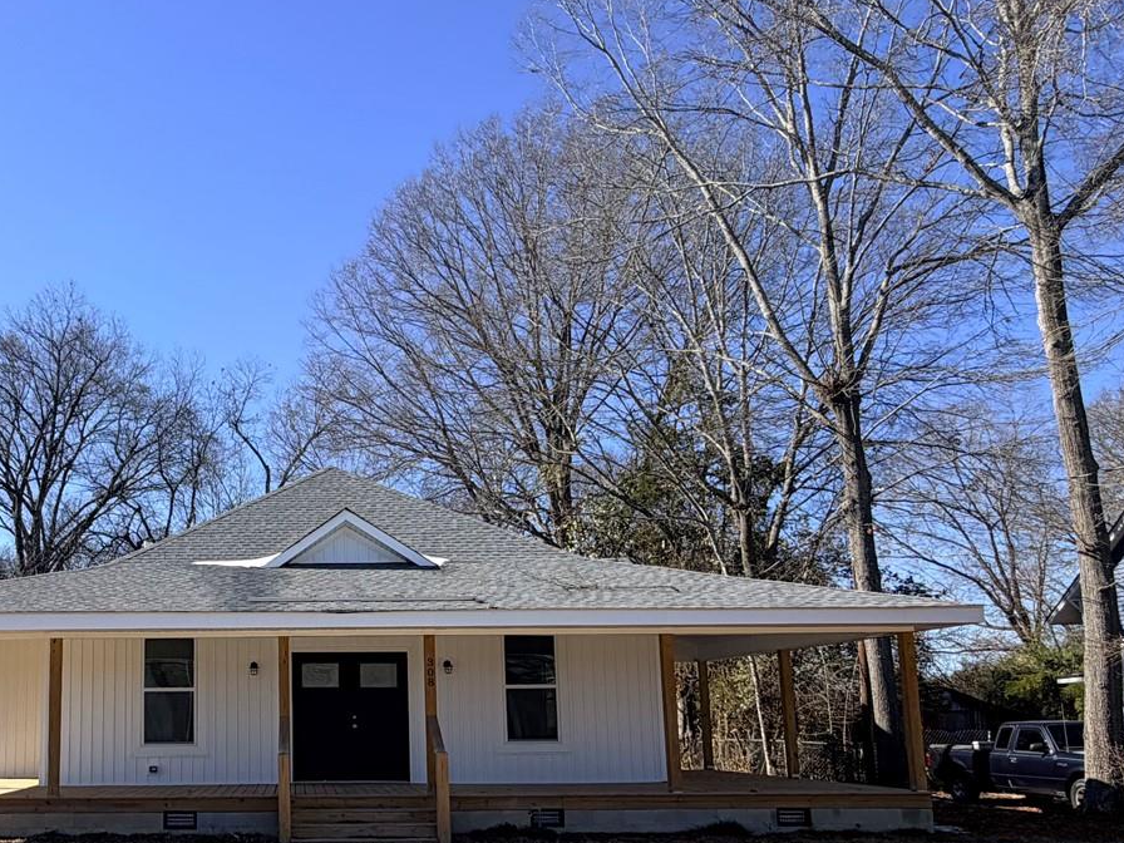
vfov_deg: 43.3
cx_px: 276
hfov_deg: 54.1
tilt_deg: +5.8
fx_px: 1039
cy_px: 591
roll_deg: +0.2
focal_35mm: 32
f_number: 2.2
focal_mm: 2.22
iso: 25
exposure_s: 1/770
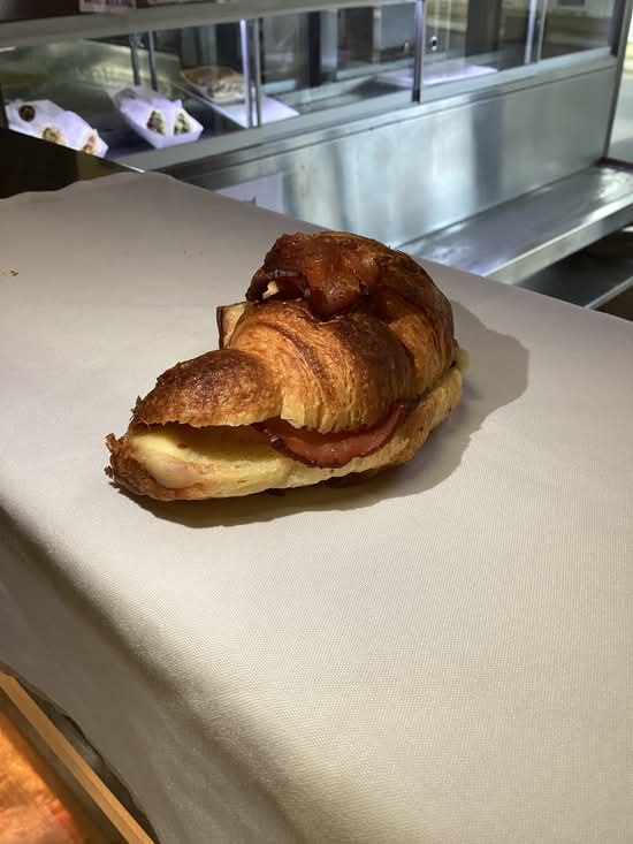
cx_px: 316
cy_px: 422
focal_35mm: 31
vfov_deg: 58.3
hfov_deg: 45.5
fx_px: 756
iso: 50
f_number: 2.4
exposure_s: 1/50
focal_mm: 3.3
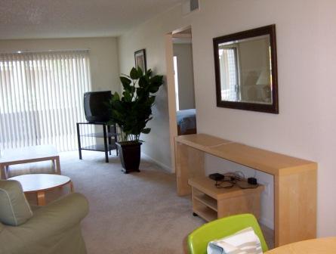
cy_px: 127
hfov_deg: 51.2
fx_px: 350
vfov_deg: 39.8
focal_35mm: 36
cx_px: 168
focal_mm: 5.54
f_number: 2.76
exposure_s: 1/30
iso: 140
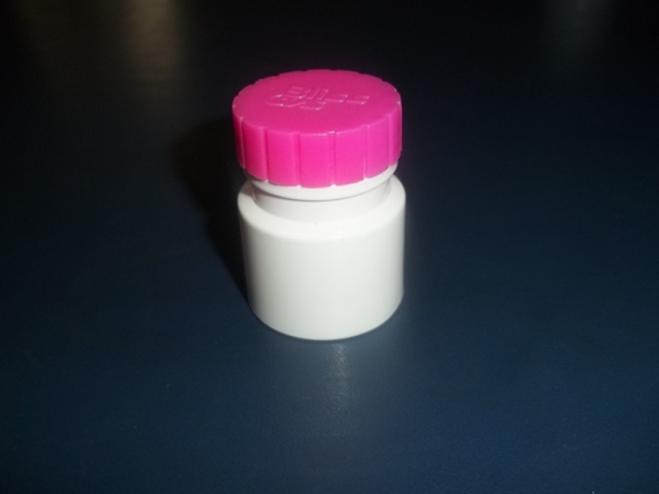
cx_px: 330
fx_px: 685
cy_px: 247
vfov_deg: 39.7
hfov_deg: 51.4
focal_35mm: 36
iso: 64
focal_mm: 6.5
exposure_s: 1/30
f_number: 3.1
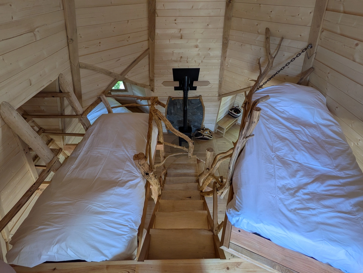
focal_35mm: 14
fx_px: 147
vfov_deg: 85.7
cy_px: 136
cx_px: 182
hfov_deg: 102.1
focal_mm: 1.83
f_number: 2.2
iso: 50
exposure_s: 1/100
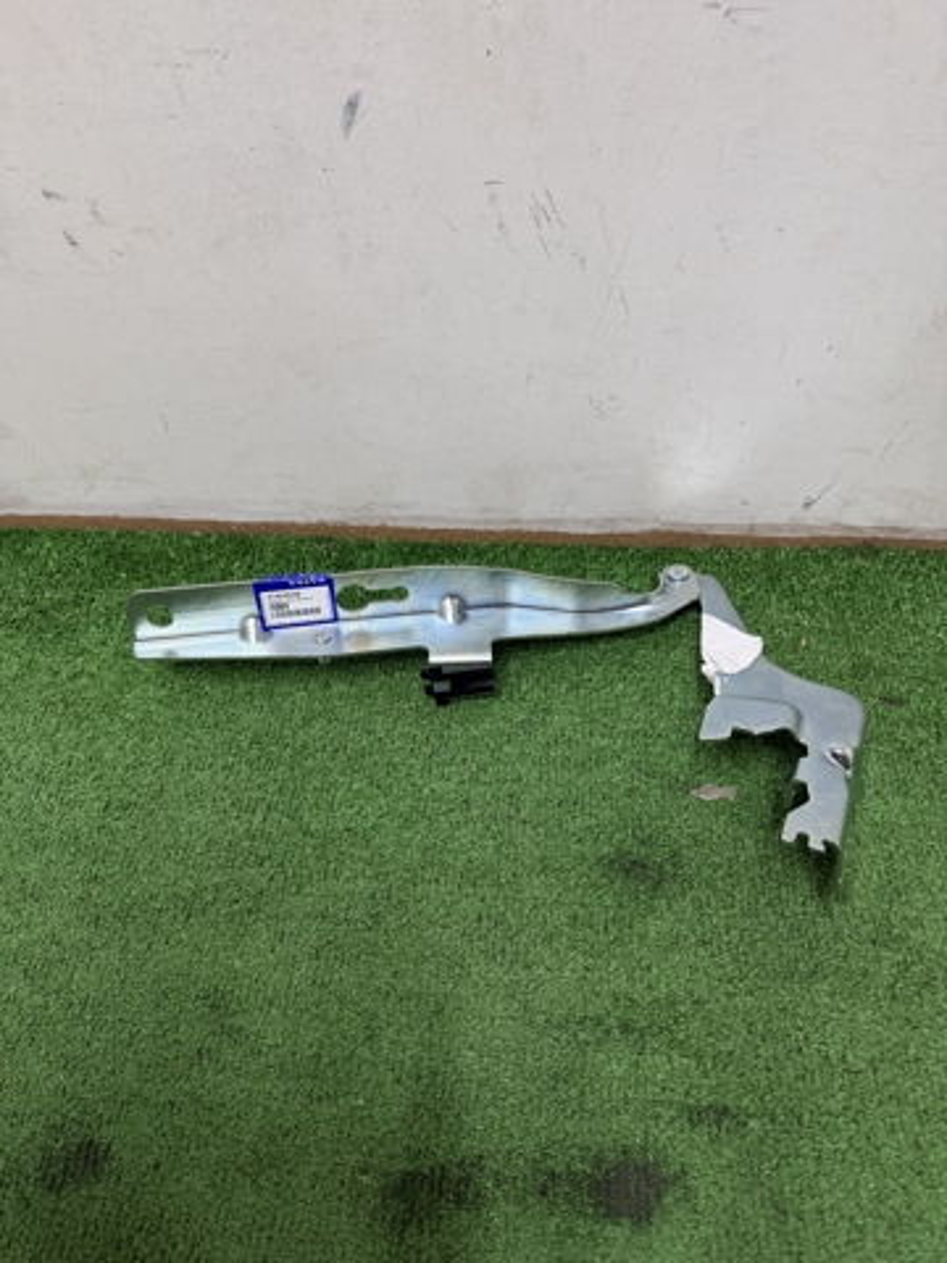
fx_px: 875
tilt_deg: -50.1
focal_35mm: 24
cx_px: 474
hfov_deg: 56.8
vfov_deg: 71.6
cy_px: 632
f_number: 1.78
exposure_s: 1/100
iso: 125
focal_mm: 6.76
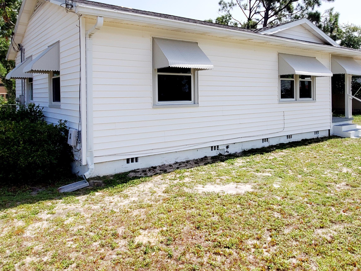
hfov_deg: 91.0
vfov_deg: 73.0
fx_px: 177
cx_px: 179
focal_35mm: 17
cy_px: 96
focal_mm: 1.8
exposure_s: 1/1011
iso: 50
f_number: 2.2
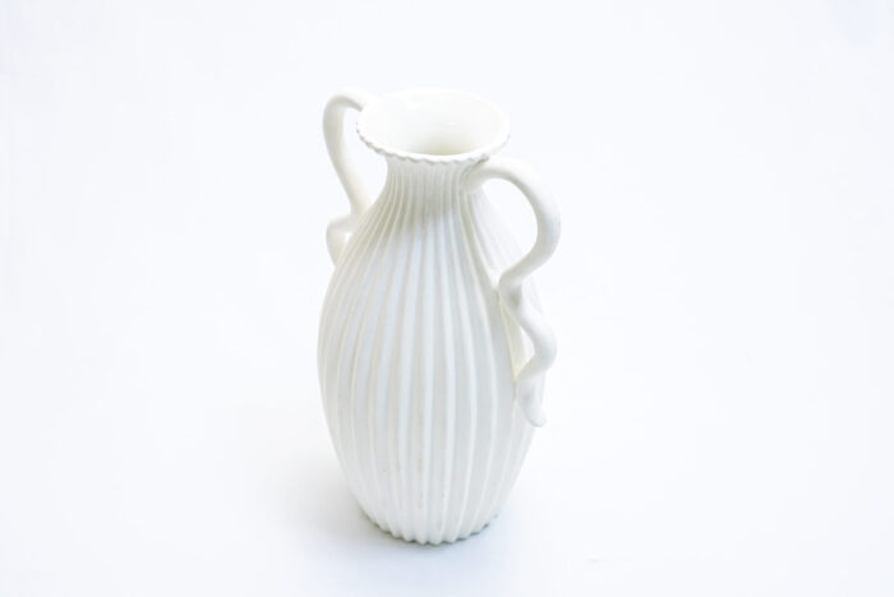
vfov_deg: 27.0
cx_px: 447
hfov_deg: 39.6
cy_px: 298
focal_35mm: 50
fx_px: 1243
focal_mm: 50
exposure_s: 1/200
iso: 3200
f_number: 8
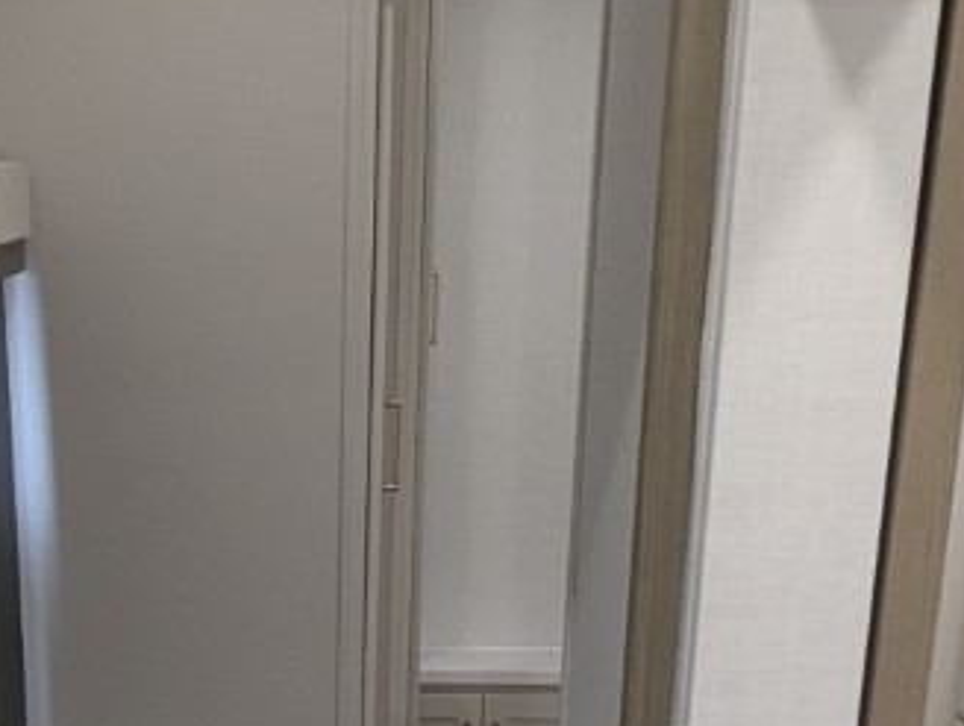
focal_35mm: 68
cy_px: 896
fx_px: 1896
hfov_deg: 28.0
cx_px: 198
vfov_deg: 20.2
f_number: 2.2
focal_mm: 2.35
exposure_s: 1/66.7
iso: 432
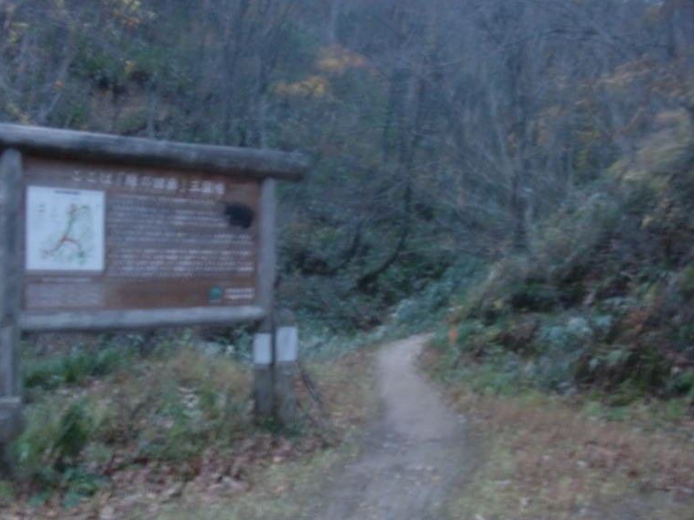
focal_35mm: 38
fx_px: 762
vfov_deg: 37.7
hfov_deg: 49.0
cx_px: 329
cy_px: 259
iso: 400
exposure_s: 1/3.33
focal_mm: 6.3
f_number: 2.8
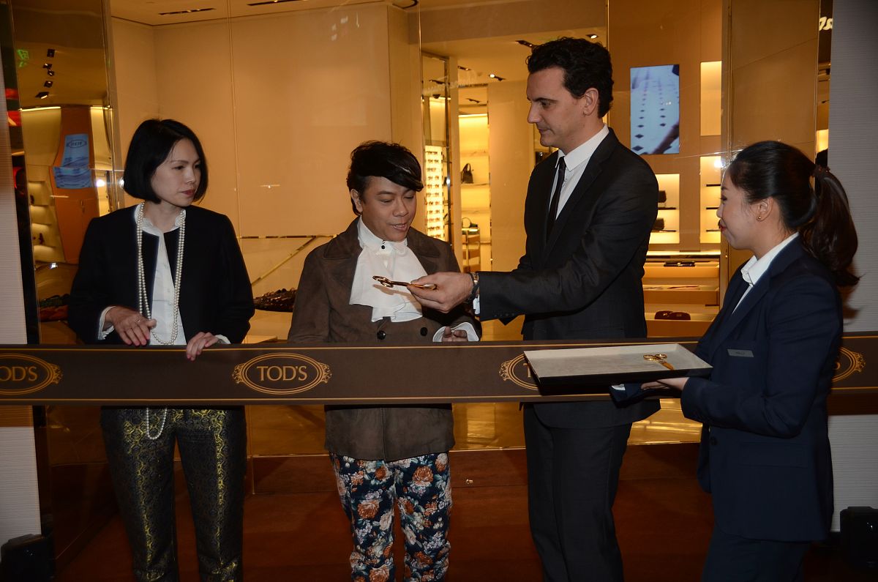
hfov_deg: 49.6
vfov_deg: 34.1
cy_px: 291
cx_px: 439
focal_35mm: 39
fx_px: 949
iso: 320
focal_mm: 26
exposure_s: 1/125
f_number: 5
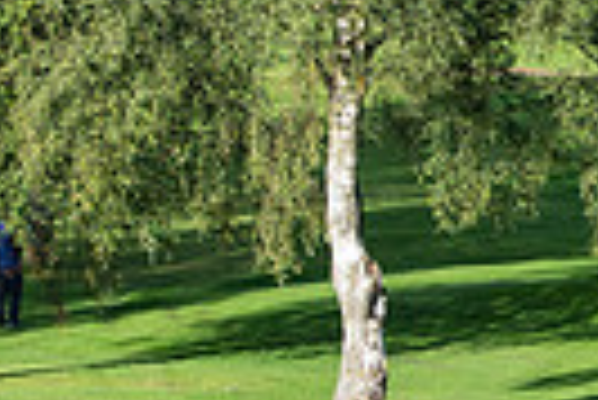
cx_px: 1290
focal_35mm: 535
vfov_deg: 2.6
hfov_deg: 3.8
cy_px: -348
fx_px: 8897
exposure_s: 1/500
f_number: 7.1
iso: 250
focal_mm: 82
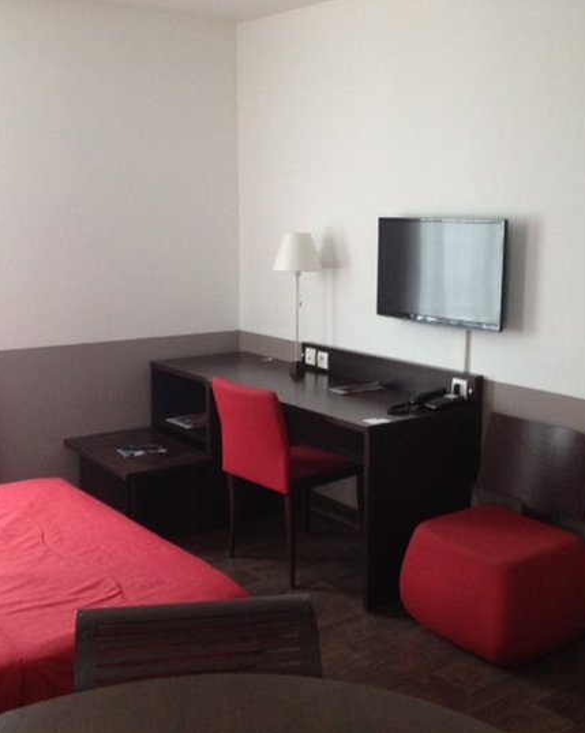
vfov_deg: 40.4
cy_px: 367
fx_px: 996
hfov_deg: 32.7
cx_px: 335
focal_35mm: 46
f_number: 2.4
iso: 320
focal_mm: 4.28
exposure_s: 1/20
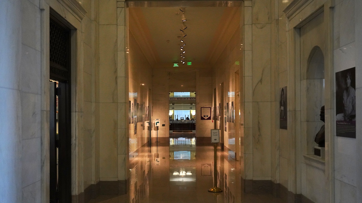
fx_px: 413
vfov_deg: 27.7
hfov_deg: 47.4
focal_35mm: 43
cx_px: 181
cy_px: 111
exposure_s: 1/100
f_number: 5
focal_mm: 41
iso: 6400
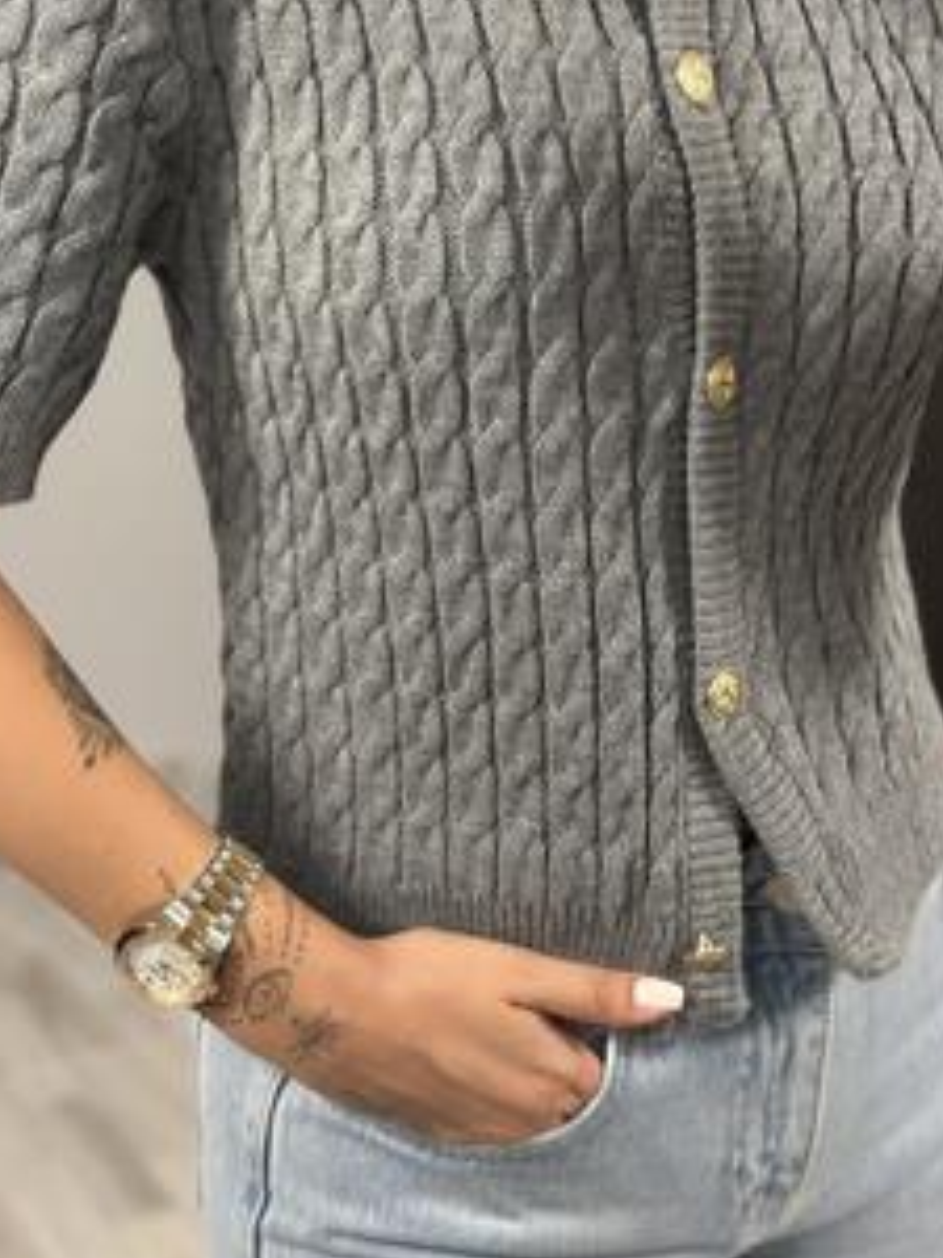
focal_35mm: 66
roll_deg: +5.9
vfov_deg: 29.2
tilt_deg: -36.5
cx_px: 478
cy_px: 447
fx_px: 2397
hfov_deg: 22.3
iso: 160
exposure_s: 1/100
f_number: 1.78
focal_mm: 6.86
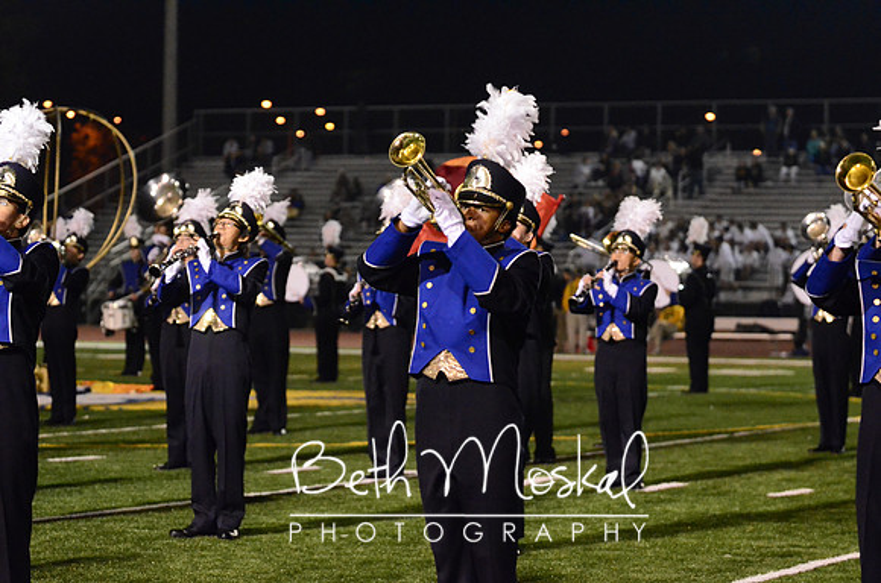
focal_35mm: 300
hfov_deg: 6.9
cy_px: 292
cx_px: 440
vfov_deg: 4.6
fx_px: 7326
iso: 6400
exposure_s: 1/640
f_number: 3.2
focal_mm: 200
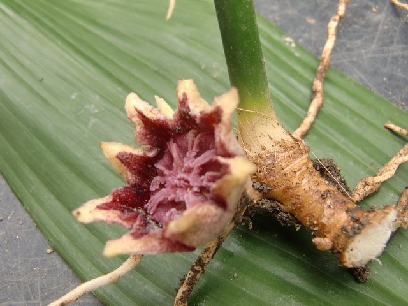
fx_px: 401
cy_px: 153
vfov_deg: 41.8
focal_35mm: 34
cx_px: 204
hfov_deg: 54.0
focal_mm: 6.1
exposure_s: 1/60
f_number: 3.6
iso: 80
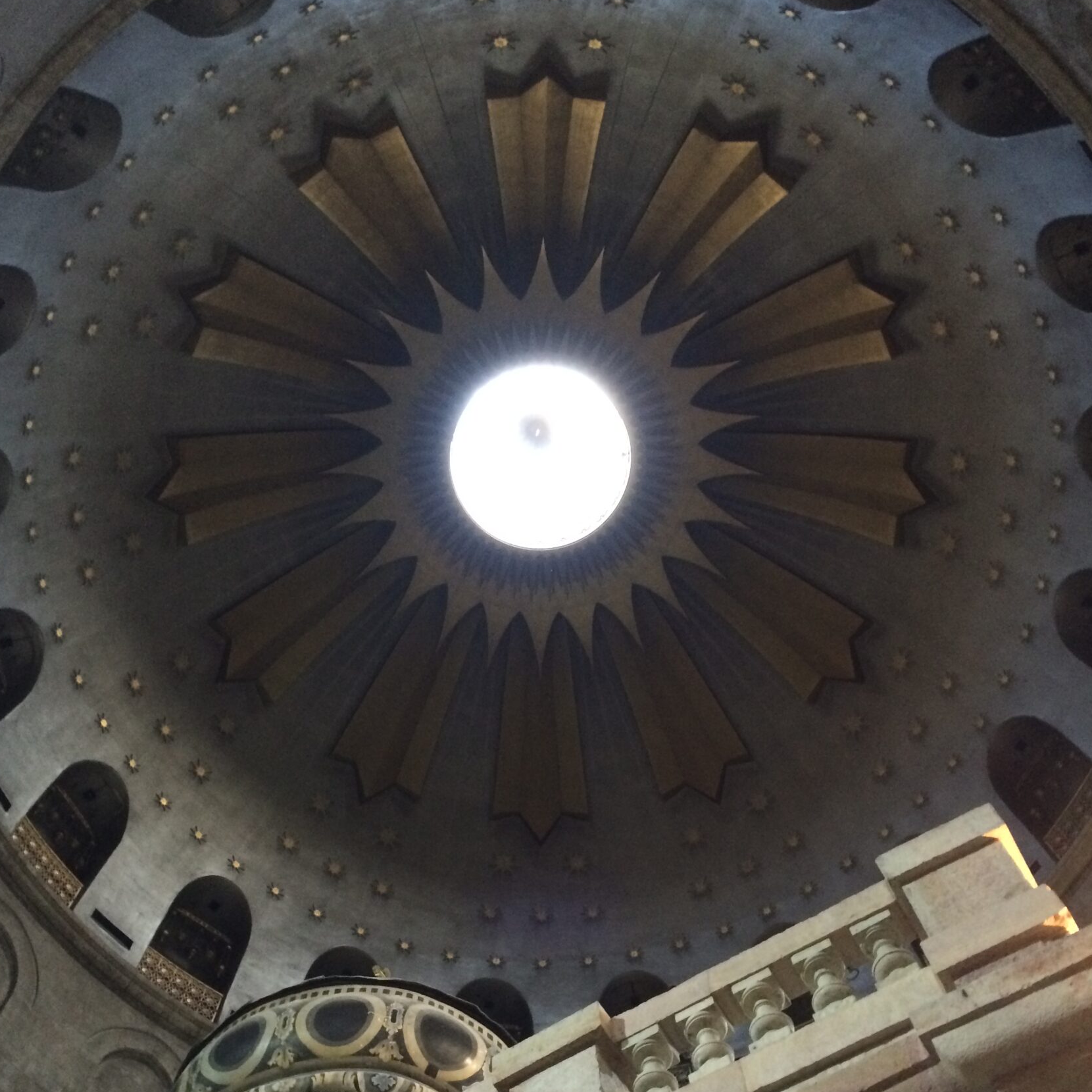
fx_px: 1249
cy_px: 683
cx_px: 542
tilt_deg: +63.3
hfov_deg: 47.2
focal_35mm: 35
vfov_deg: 46.8
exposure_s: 1/17
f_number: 2.2
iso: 250
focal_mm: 4.15
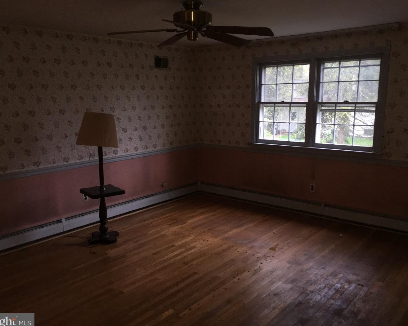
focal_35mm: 31
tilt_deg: -10.4
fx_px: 374
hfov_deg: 57.2
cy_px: 164
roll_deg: +0.2
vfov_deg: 47.1
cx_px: 204
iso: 80
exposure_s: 1/24
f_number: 2.2
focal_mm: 4.15
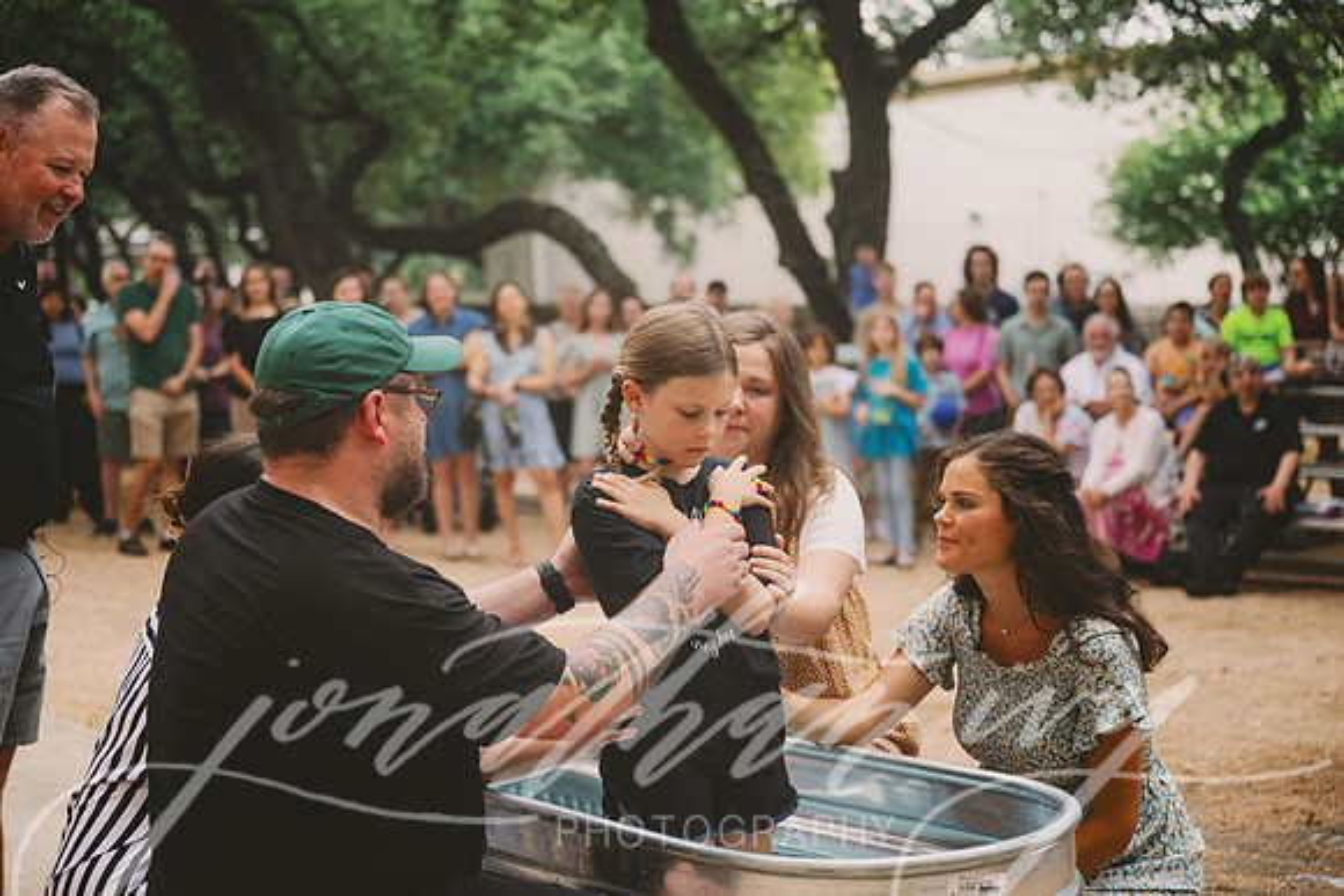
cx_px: 672
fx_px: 2166
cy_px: 448
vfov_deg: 23.4
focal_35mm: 58
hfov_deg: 34.5
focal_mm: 58
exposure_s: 1/640
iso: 160
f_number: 2.8
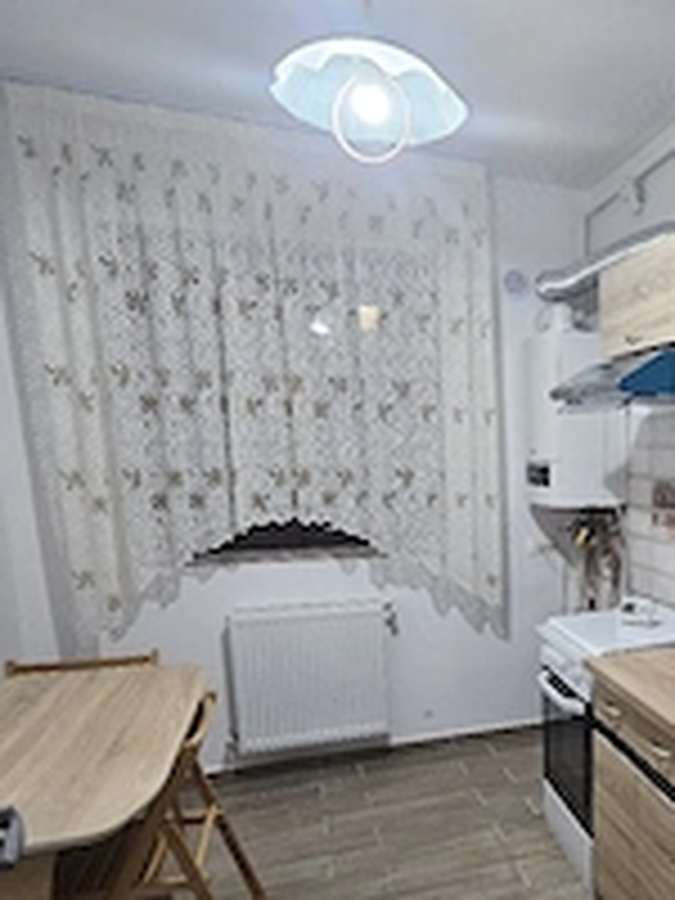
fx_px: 676
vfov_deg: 66.0
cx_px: 639
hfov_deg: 46.4
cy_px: 576
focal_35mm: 26
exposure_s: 1/33.4
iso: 400
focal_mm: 2.2
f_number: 2.2
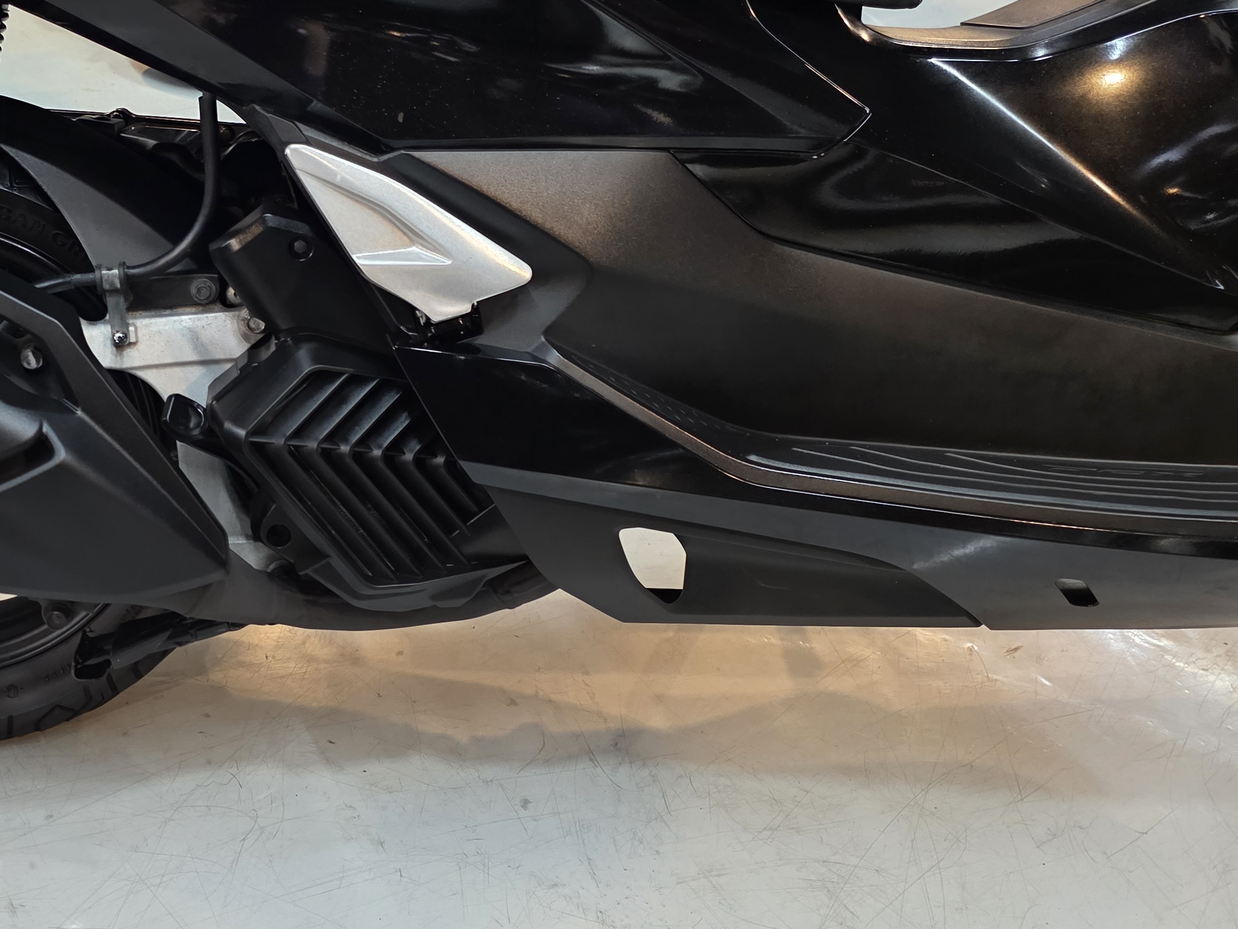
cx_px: 257
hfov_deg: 42.8
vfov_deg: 34.1
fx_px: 1502
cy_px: 323
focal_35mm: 42
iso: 640
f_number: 1.7
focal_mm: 6.25
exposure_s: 1/120
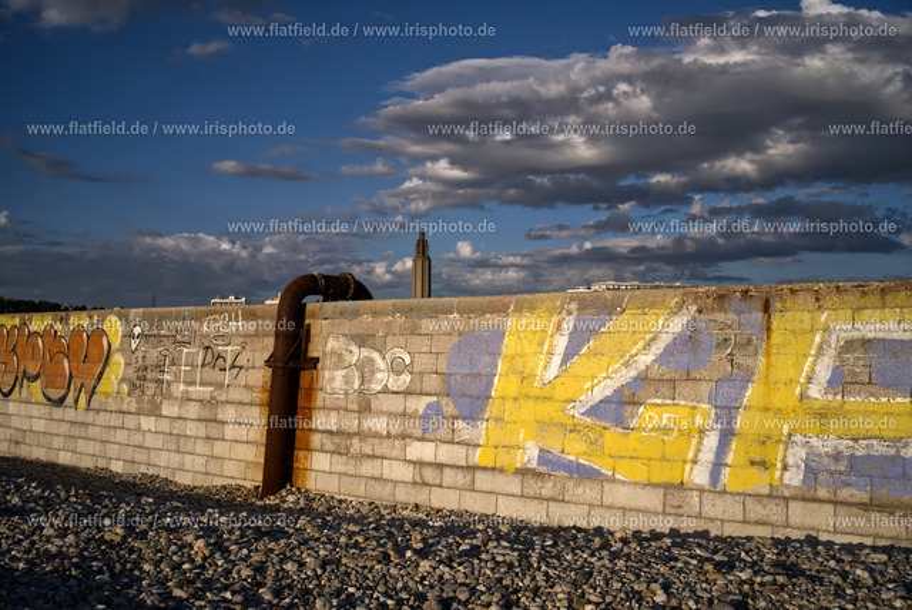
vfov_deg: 37.9
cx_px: 456
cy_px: 305
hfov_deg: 54.4
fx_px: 887
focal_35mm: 35
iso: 160
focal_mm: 23
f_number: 11
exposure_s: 1/340
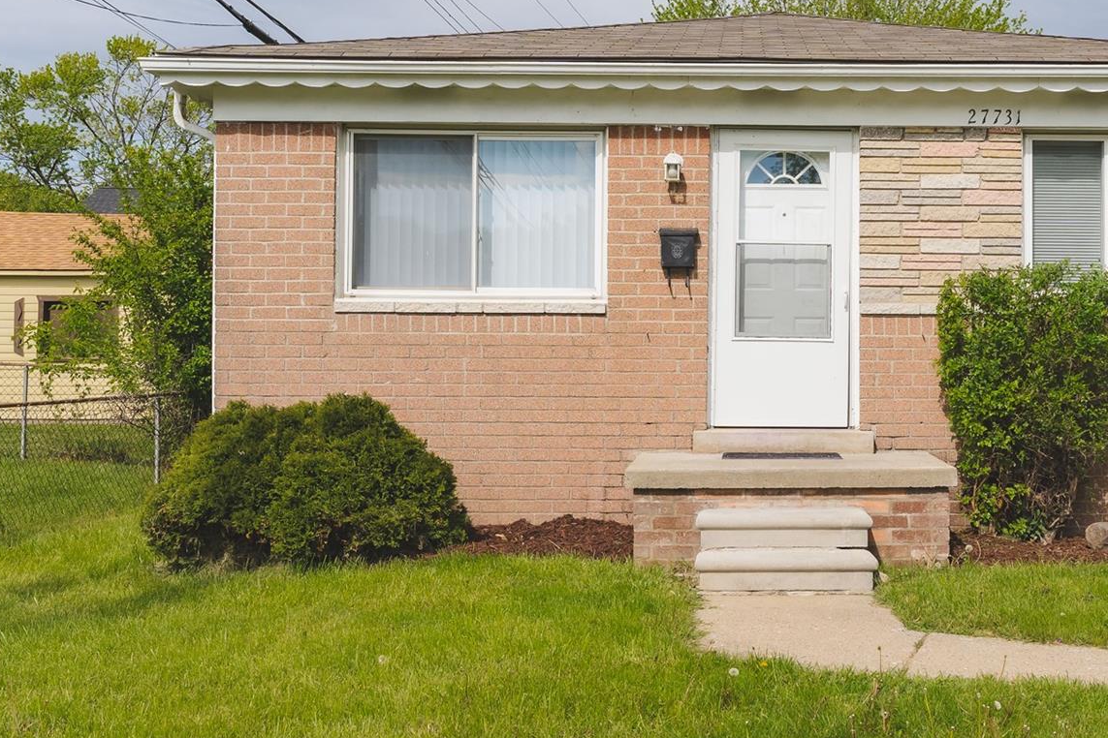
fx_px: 1323
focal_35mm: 43
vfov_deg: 31.2
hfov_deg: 44.4
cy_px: 323
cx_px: 782
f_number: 10
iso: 400
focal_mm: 24
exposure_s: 1/1000
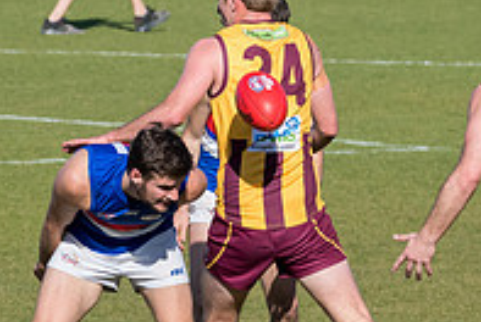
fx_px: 10678
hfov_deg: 2.6
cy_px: 96
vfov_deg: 1.7
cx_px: 156
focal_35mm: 798
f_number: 8
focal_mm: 180
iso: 800
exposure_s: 1/4000
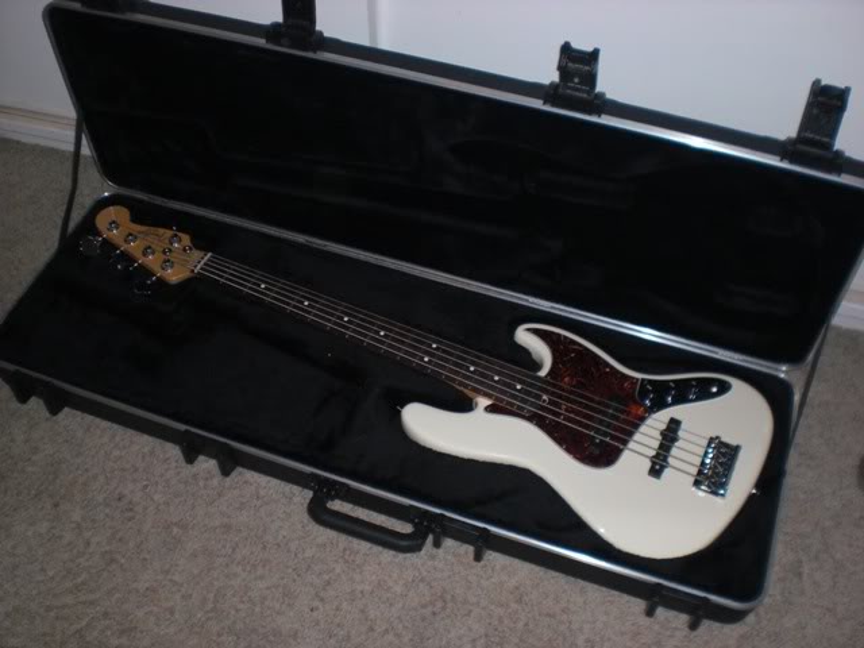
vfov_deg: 37.7
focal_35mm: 38
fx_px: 948
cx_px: 432
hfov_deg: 49.0
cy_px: 324
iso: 100
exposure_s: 1/60
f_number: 3.1
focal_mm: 6.3
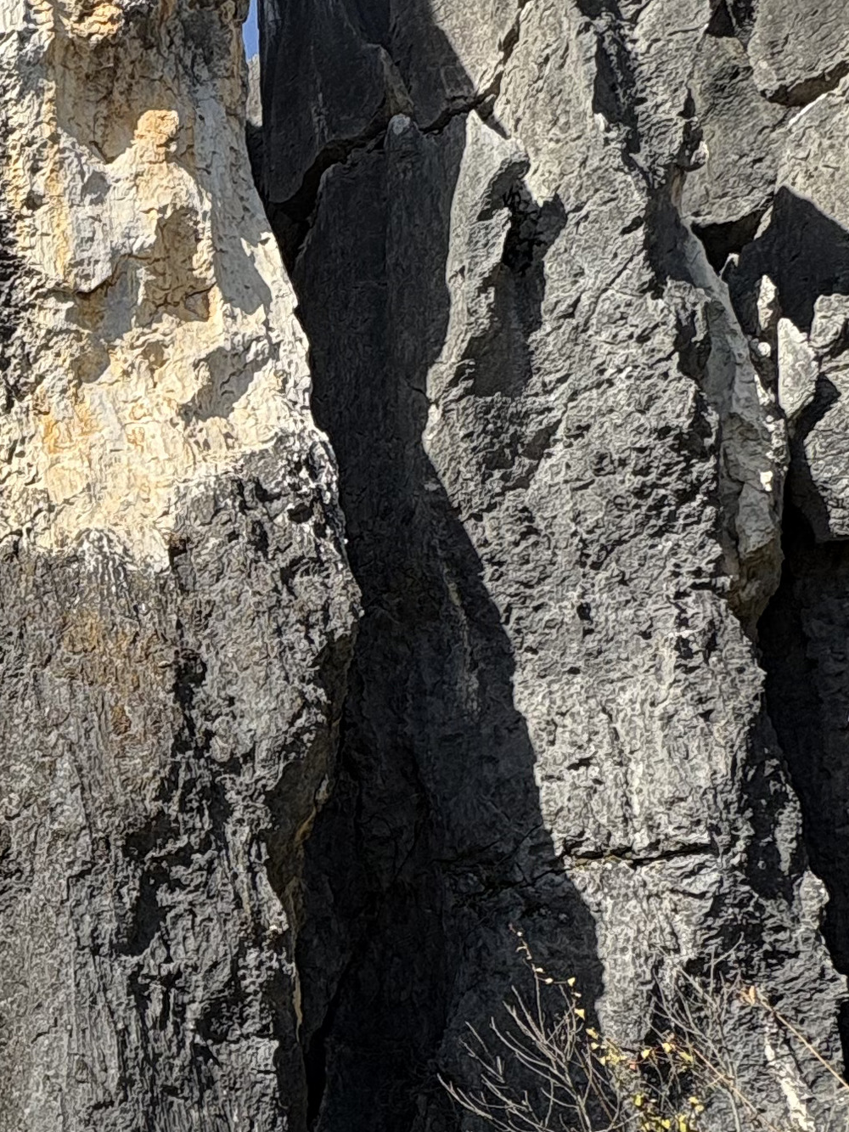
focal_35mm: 42
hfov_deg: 26.9
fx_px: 1373
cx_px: -347
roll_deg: -1.1
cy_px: 847
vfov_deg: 43.4
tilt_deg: +17.7
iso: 50
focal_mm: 2.22
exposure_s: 1/1143
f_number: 2.2
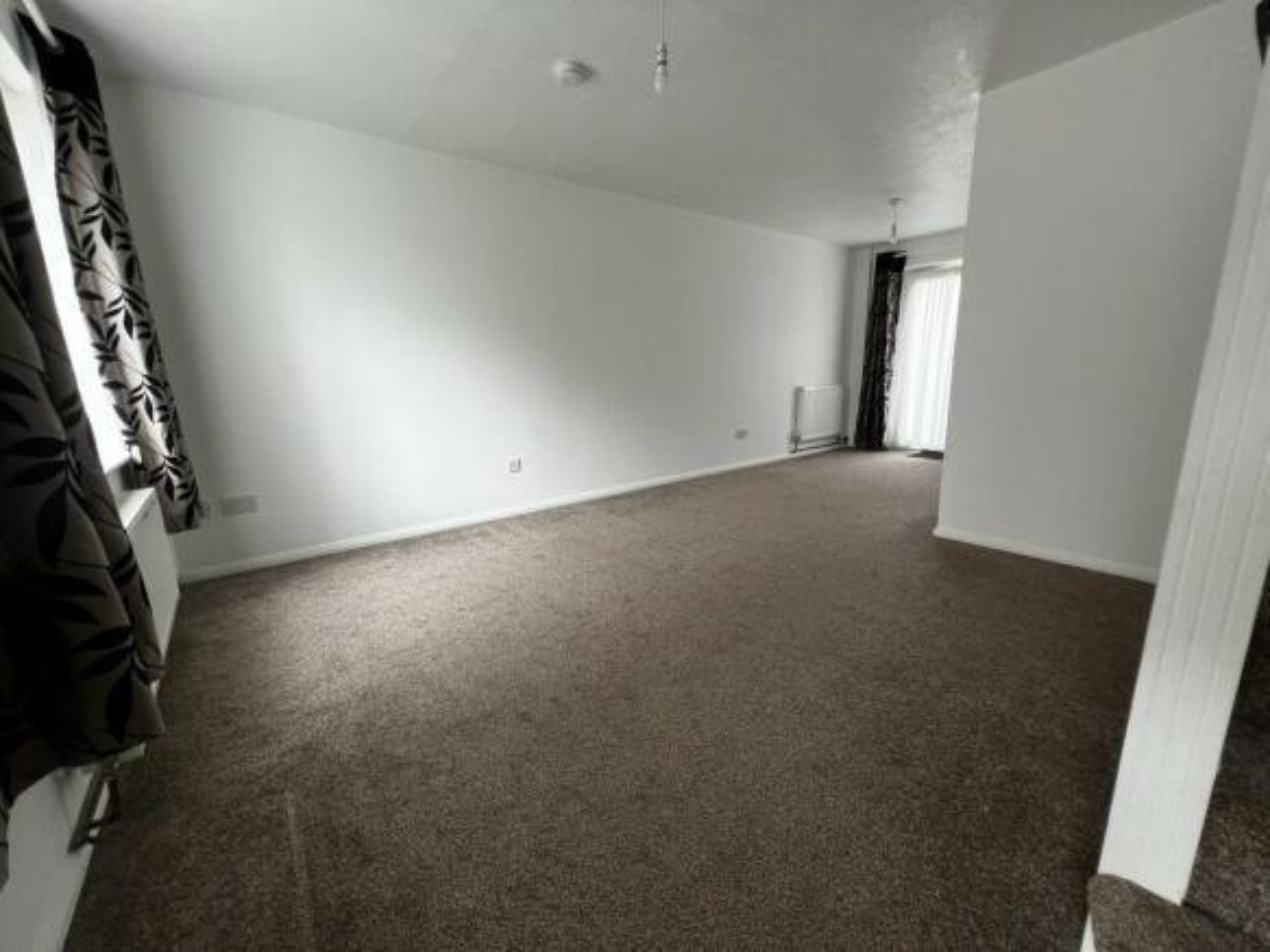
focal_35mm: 13
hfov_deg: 106.2
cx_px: 635
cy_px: 476
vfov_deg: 89.9
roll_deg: +1.0
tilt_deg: -12.5
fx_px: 477
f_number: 1.8
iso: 64
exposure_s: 1/99
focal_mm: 1.57
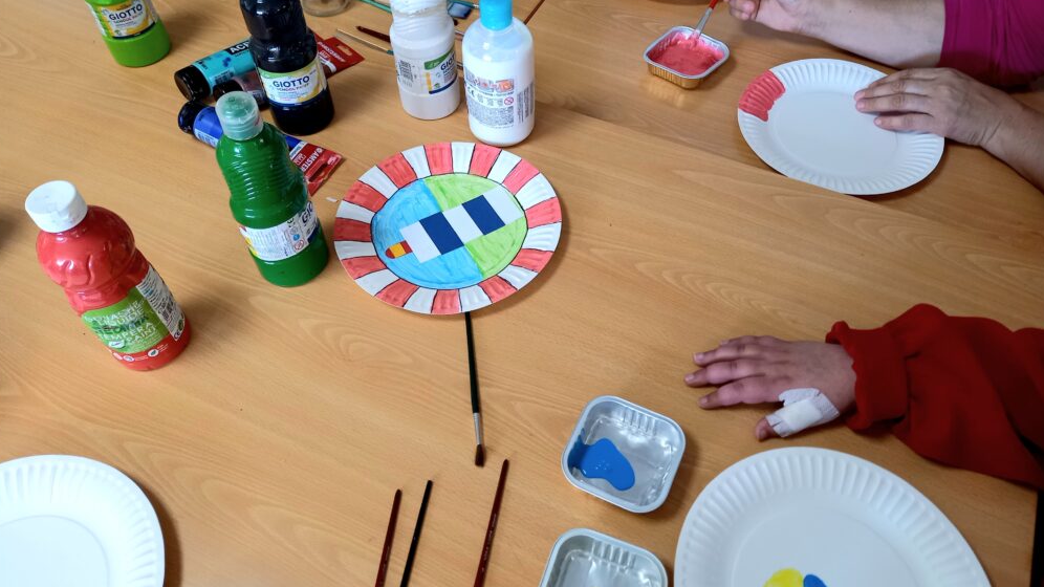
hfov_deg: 67.9
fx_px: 775
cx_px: 521
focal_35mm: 28
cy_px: 268
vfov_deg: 41.4
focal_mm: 4.65
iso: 250
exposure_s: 1/50
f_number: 1.8
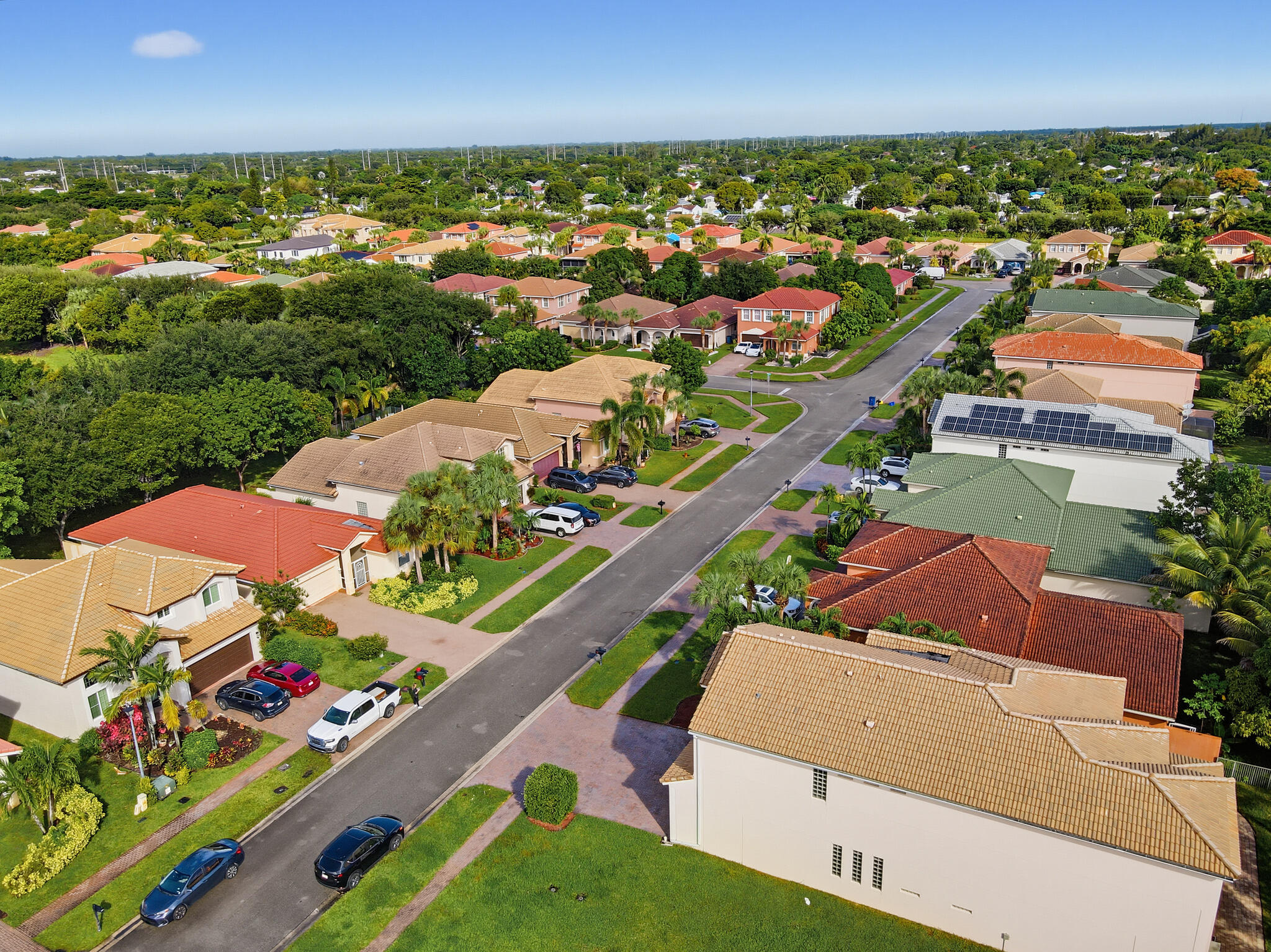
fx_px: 881
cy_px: 476
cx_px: 636
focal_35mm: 24
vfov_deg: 56.8
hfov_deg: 71.6
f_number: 2.8
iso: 100
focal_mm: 4.5
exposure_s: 1/500
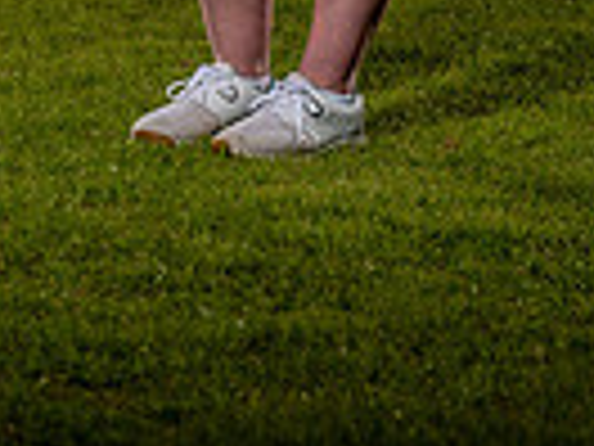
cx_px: 220
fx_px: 3930
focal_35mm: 229
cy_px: -514
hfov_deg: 8.6
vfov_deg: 6.3
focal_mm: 70
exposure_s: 1/250
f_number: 4
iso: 400
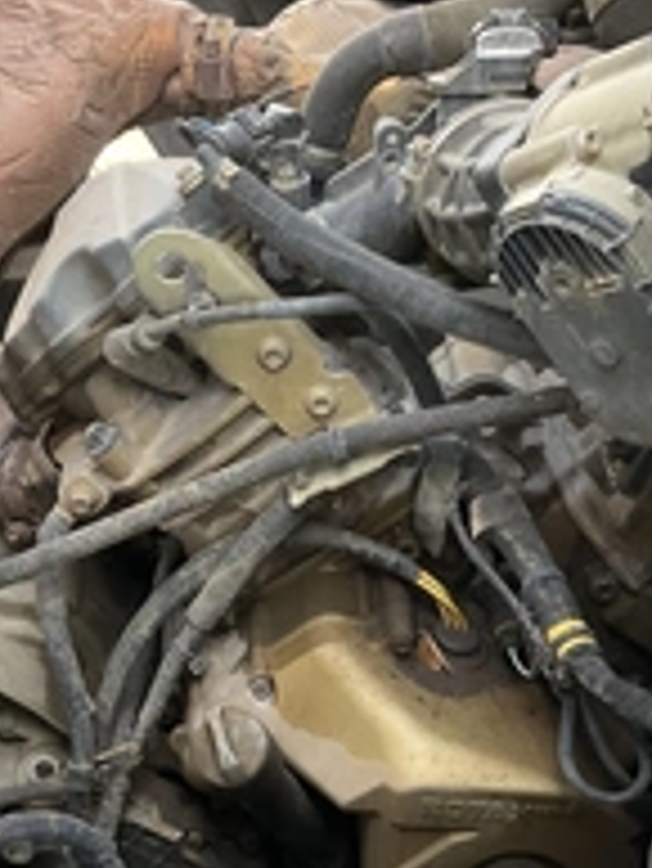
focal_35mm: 60
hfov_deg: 24.2
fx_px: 1505
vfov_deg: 32.1
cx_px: 166
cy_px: 517
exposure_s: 1/116
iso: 64
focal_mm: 3
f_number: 1.8
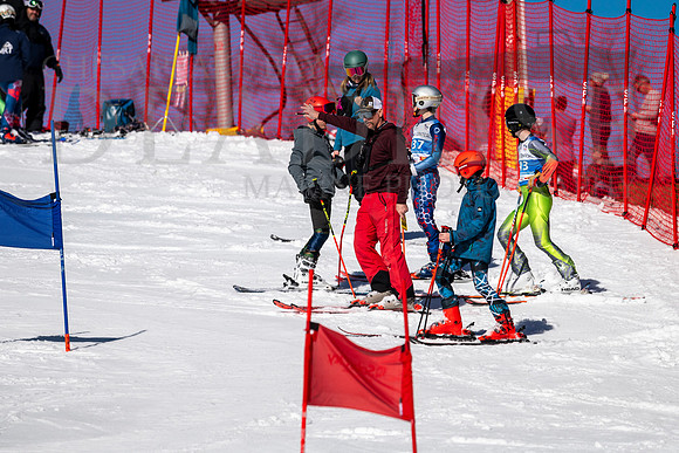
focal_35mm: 479
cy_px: 204
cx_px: 378
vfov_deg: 2.9
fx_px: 9032
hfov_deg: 4.3
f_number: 8
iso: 200
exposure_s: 1/2000
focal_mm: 400
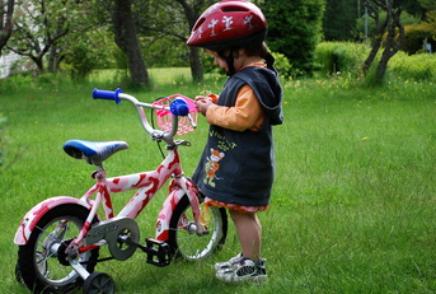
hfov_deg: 20.0
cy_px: 139
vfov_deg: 13.6
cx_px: 177
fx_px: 1234
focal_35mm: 102
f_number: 5.6
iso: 100
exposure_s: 1/125
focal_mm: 55
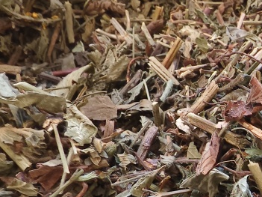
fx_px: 431
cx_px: 287
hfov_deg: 30.3
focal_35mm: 57
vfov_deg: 24.0
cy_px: 216
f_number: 2
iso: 1238
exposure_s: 1/50
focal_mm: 2.32
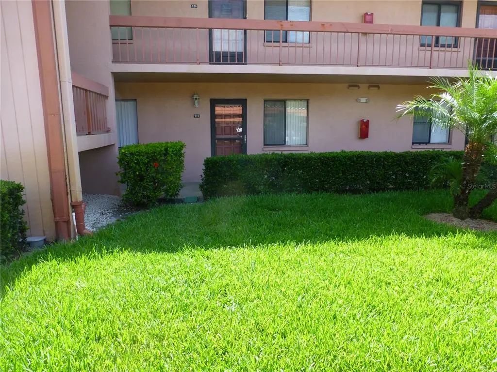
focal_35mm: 24
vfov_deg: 56.8
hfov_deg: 71.6
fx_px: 345
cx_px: 248
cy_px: 186
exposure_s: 1/125
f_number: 4
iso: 100
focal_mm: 4.3
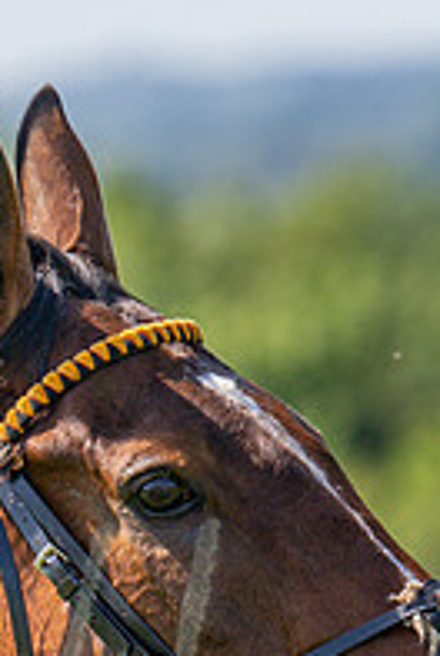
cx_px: 296
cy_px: 563
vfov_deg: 2.0
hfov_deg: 1.4
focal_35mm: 1016
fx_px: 18560
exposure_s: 1/1250
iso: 200
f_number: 4
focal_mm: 175
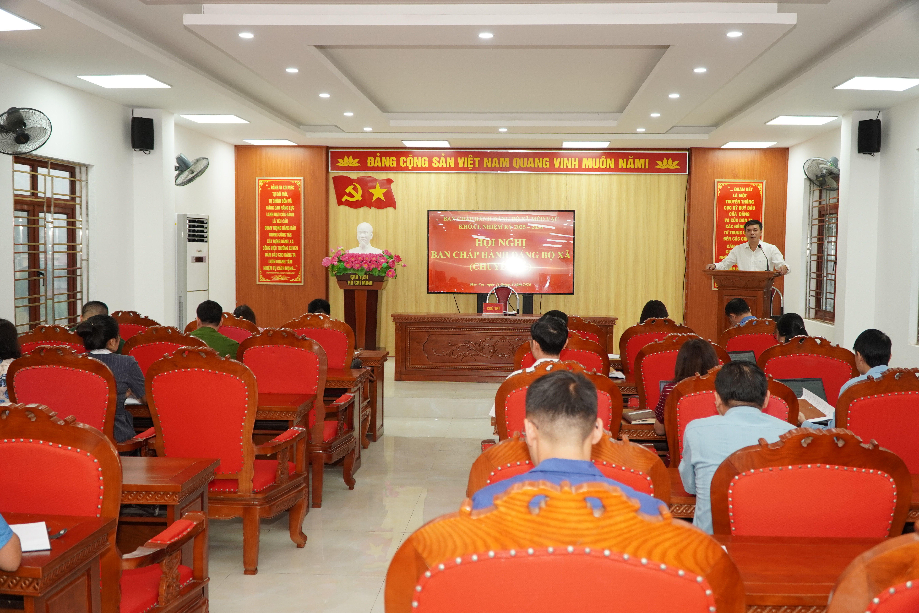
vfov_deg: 38.4
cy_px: 306
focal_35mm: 34
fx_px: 881
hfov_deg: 55.1
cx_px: 460
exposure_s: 1/160
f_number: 4
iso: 500
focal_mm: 23
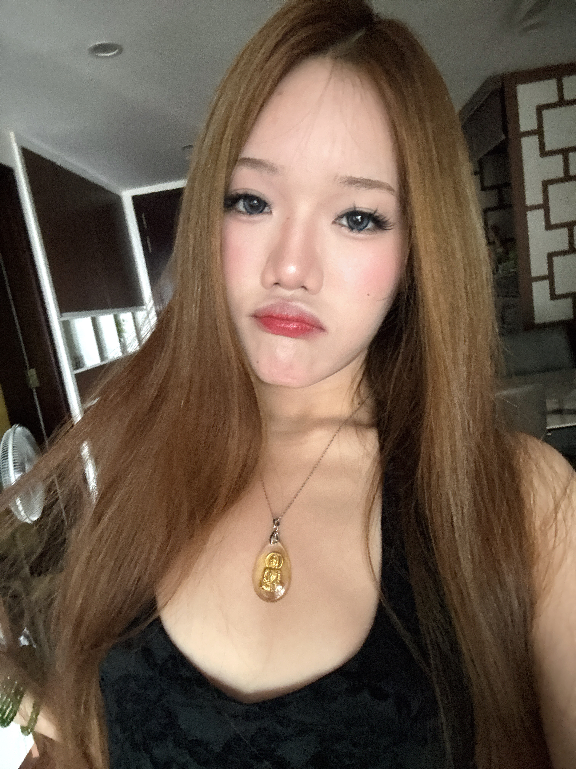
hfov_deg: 58.9
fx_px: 510
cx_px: 288
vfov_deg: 73.9
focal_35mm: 23
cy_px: 384
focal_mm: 2.69
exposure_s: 1/26
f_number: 1.9
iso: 640
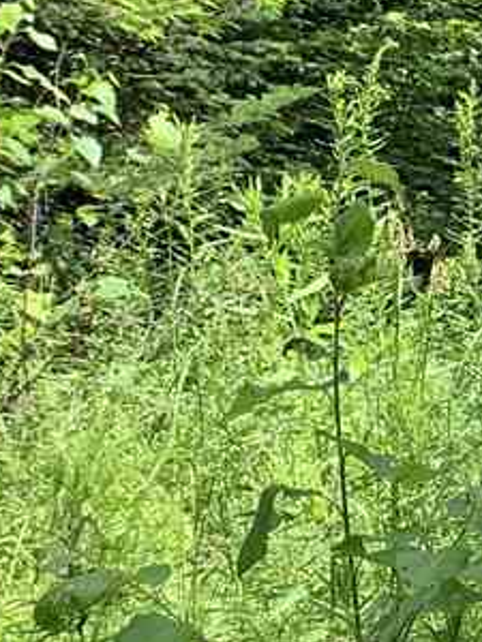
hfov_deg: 10.9
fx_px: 2469
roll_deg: -0.7
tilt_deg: +4.4
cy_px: 259
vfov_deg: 14.8
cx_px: 619
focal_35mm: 133
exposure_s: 1/564
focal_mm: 4.25
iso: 25
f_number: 1.8
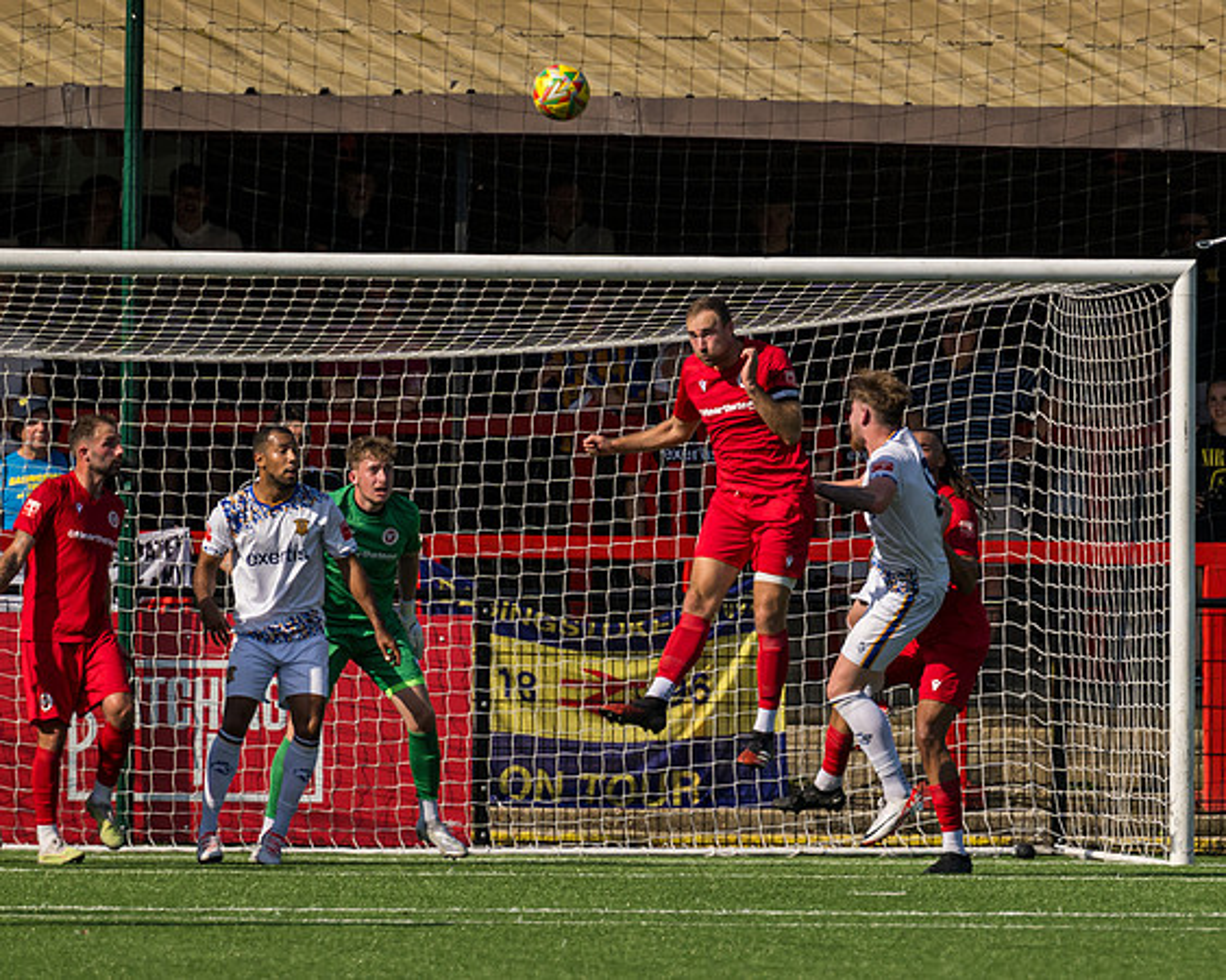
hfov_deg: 2.8
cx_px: 1049
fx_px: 24699
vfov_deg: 2.3
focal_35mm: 681
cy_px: 609
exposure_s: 1/2500
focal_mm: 260
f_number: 4.5
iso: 200
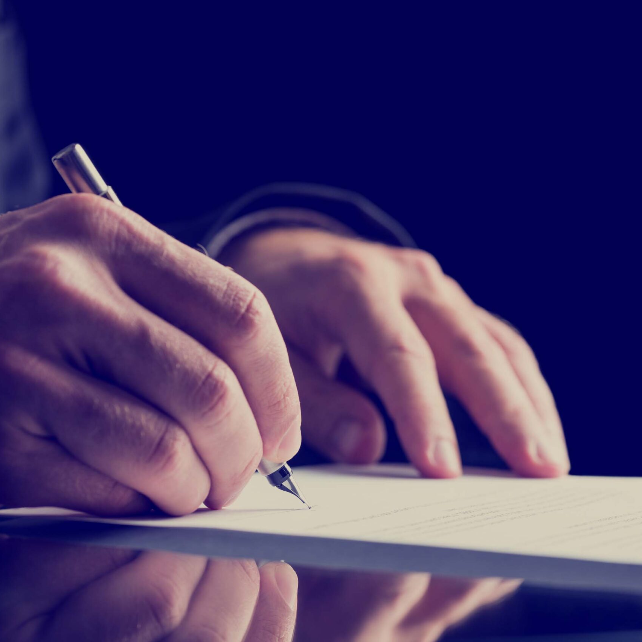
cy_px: 321
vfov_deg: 13.0
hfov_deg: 13.0
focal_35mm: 134
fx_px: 2812
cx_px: 438
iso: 100
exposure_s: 1/8
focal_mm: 105
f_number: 6.3
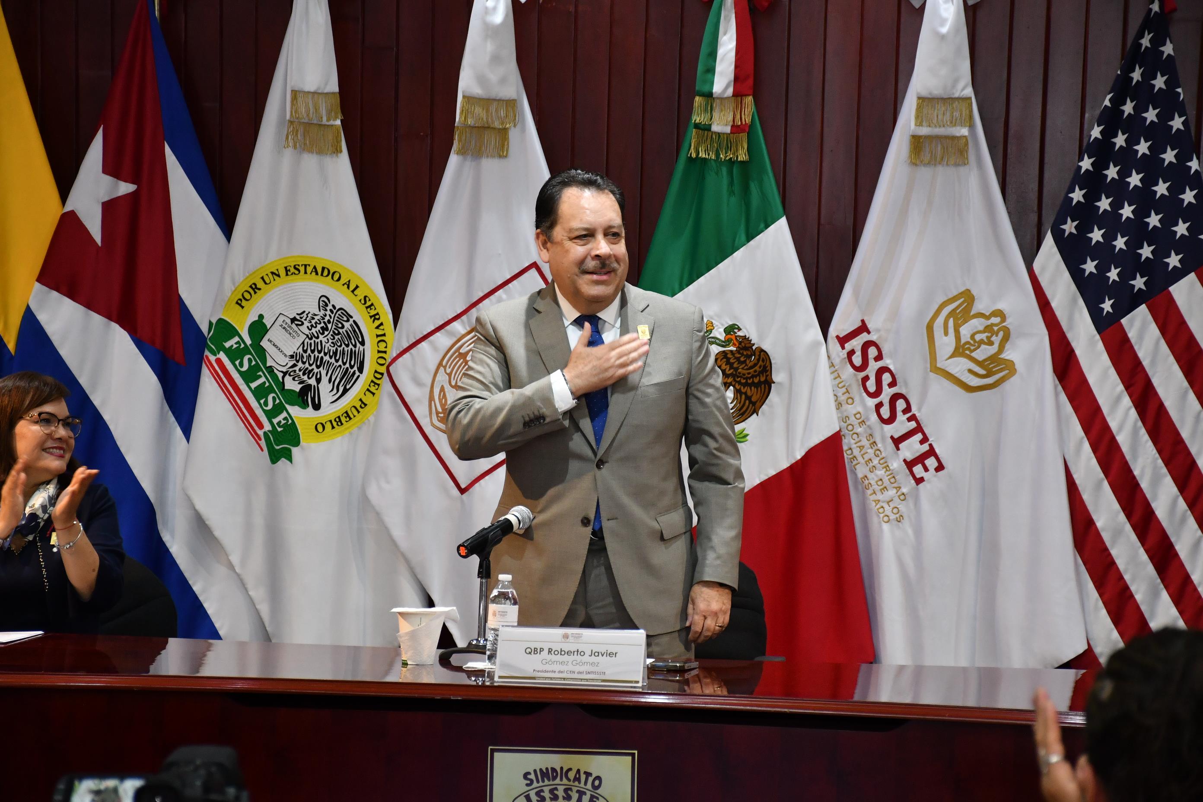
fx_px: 4010
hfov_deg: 17.1
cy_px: 401
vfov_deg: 11.4
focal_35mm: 120
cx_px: 602
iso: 1250
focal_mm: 80
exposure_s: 1/100
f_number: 5.6
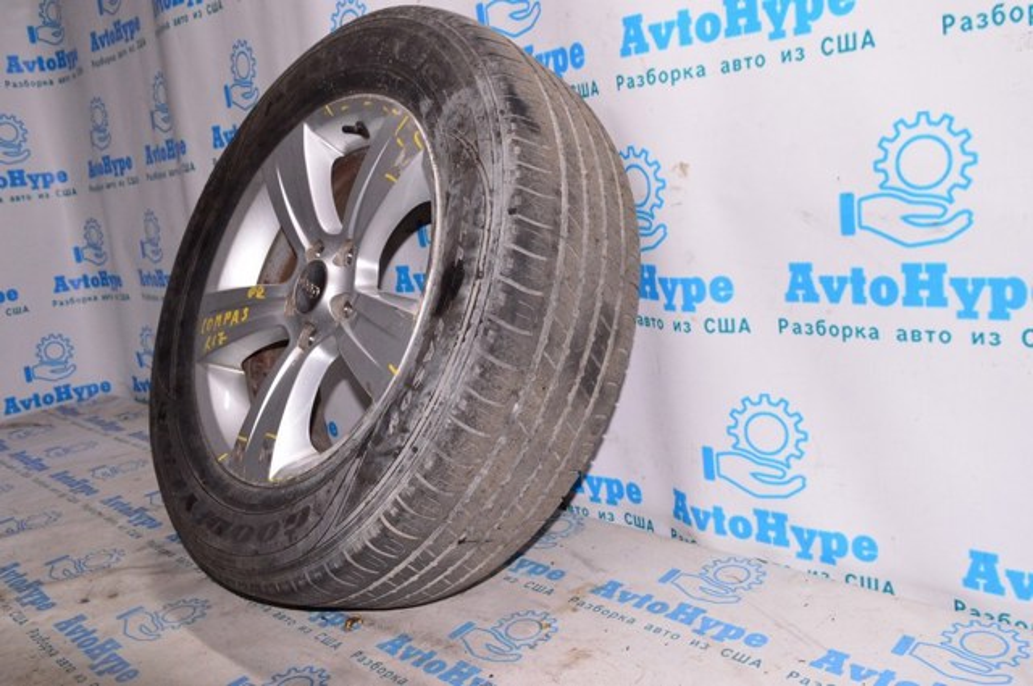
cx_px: 516
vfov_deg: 43.5
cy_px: 343
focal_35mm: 30
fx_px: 860
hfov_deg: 62.0
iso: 1600
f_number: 8
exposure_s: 1/160
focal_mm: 20
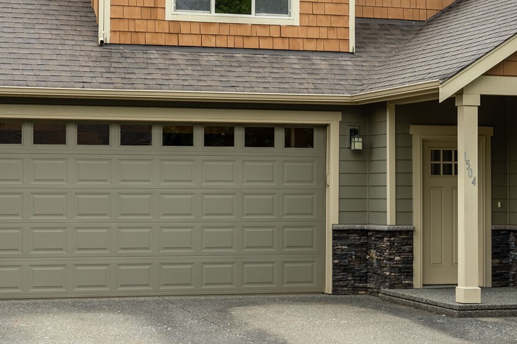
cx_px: 292
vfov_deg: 13.8
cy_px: 113
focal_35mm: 99
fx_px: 1421
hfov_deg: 20.6
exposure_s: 1/3200
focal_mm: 50
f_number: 5.6
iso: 250
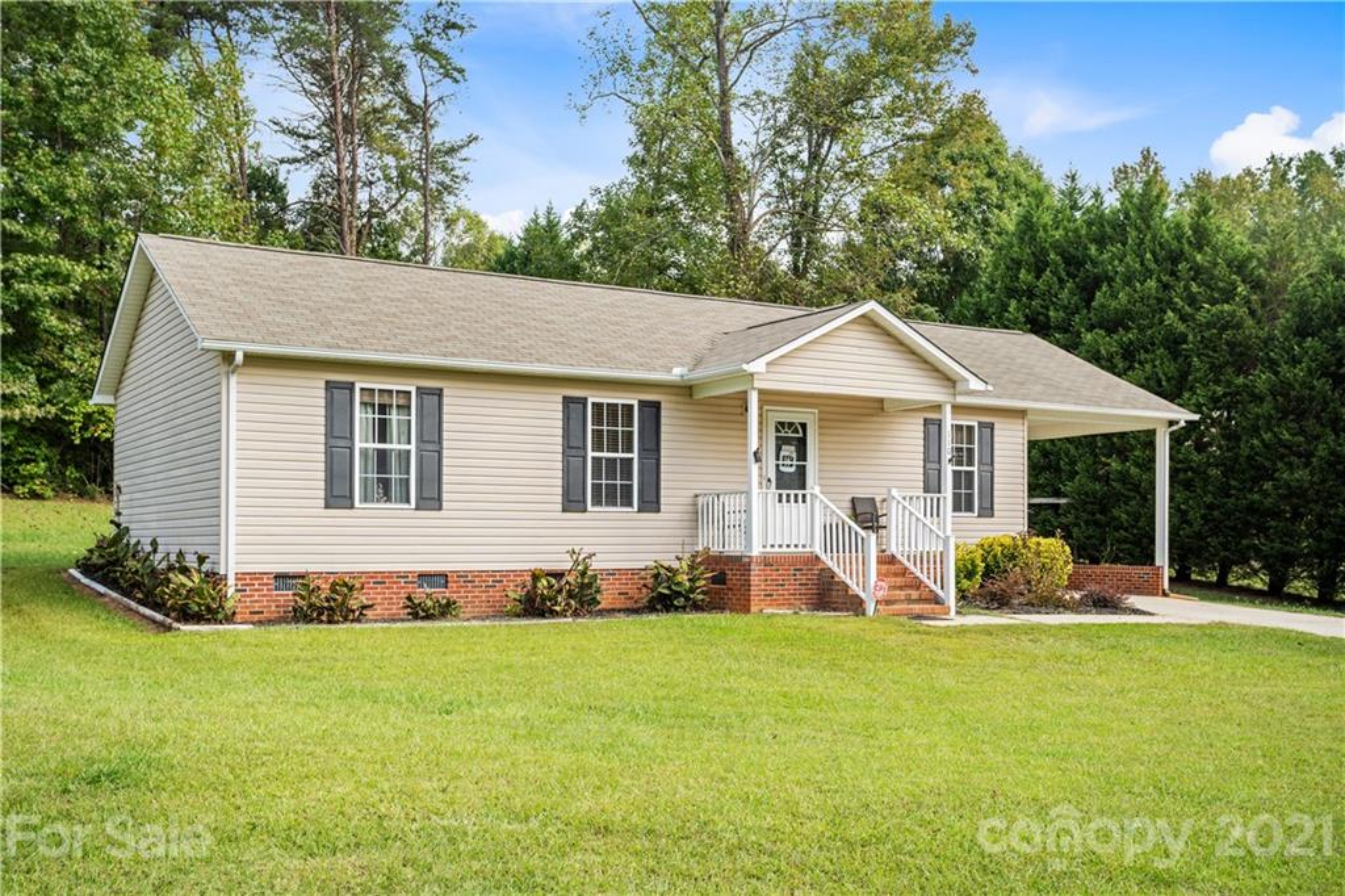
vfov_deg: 36.8
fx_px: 1344
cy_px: 448
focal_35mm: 36
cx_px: 672
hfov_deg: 53.1
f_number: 5.6
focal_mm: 36
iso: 100
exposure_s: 1/160
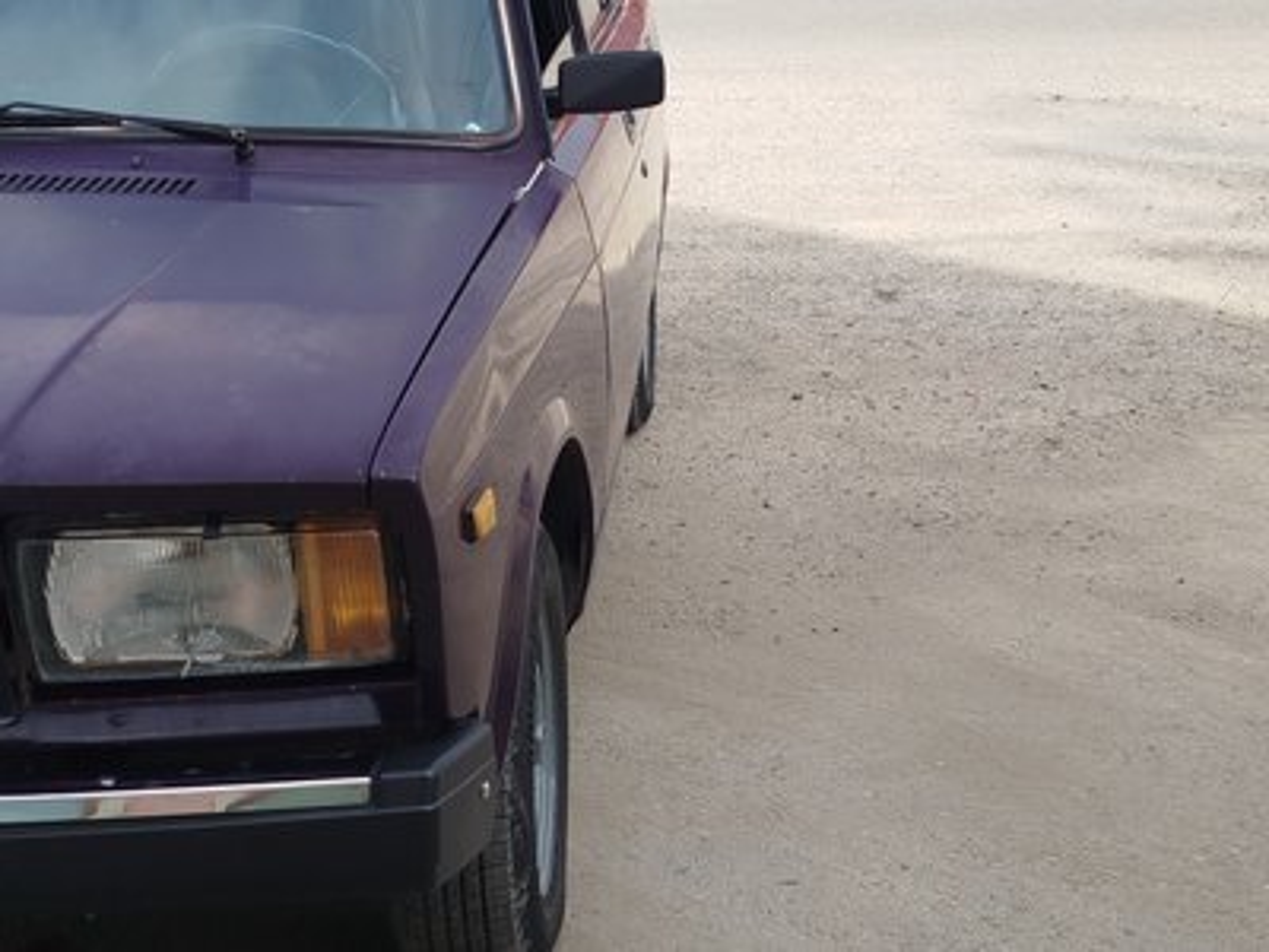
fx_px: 1760
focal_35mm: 48
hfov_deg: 39.7
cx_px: 634
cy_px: 476
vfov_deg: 30.3
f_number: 1.7
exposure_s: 1/331
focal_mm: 5.31
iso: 50
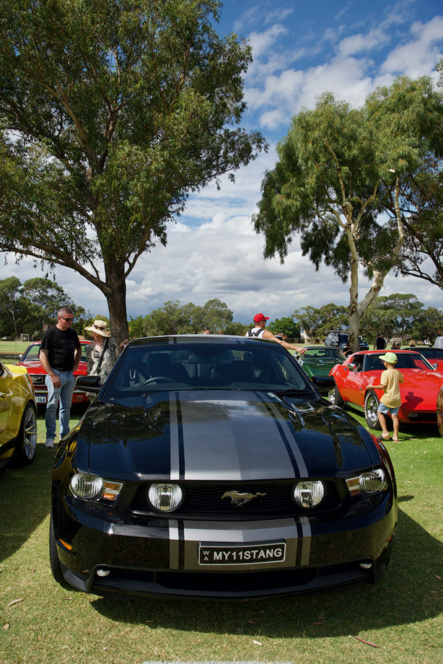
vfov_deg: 60.3
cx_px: 222
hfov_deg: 42.3
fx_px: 572
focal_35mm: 31
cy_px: 332
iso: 200
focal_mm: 31
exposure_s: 1/400
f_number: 9
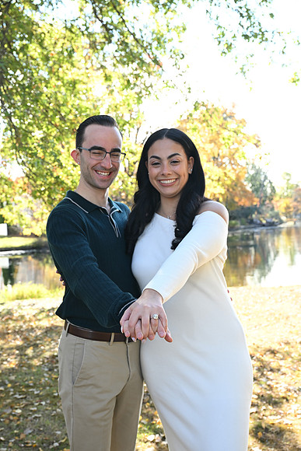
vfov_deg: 48.4
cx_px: 150
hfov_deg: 33.4
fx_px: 501
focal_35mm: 40
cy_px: 226
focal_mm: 40
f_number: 6.3
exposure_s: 1/80
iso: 200
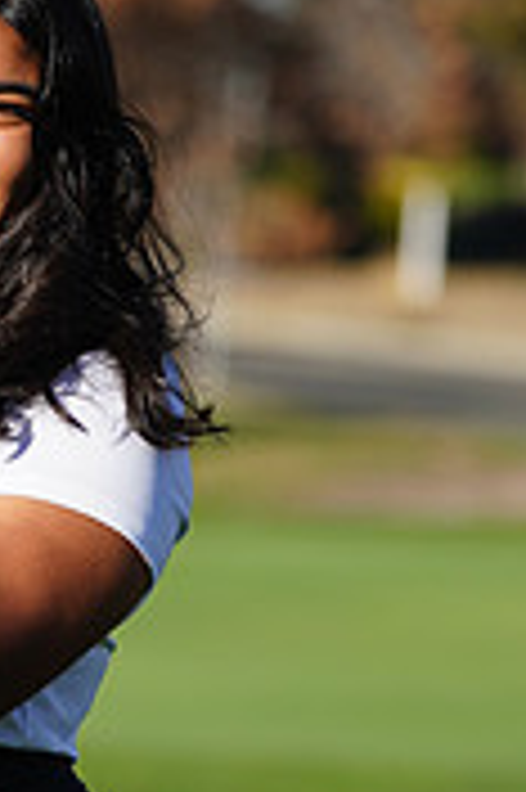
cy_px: 936
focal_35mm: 659
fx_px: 14470
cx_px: -88
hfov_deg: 2.1
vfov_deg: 3.1
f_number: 5.6
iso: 100
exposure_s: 1/500
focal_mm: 200
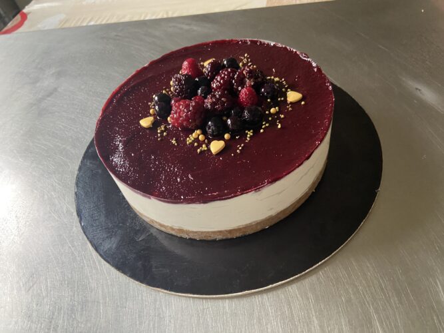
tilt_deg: -50.4
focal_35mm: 26
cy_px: 166
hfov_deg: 67.3
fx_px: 333
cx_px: 222
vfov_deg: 53.0
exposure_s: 1/60
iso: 200
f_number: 1.8
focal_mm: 4.25
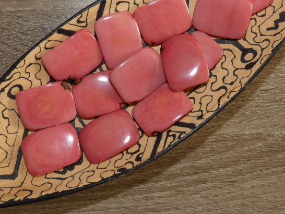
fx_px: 338
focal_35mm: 41
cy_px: 71
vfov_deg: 34.8
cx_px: 122
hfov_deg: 45.6
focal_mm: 5
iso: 80
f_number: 3.2
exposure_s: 1/60
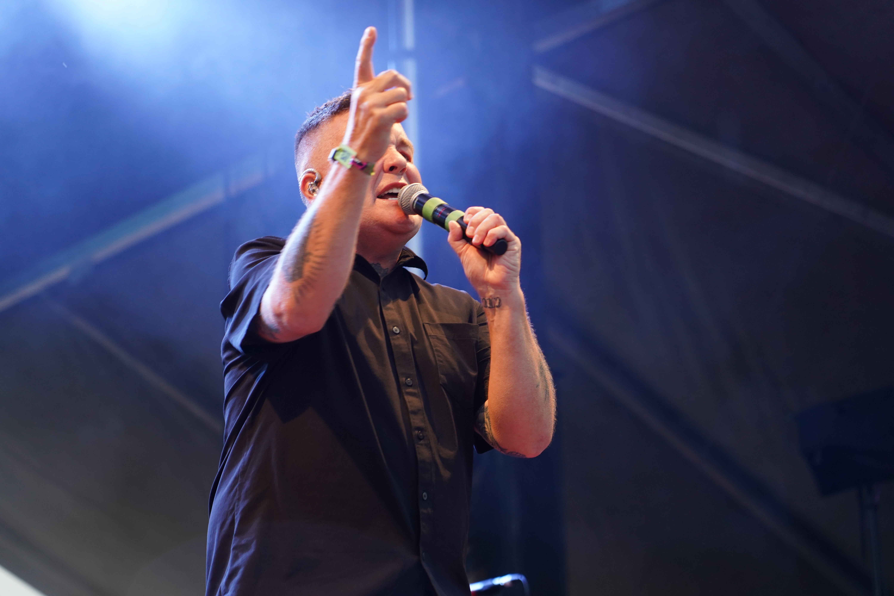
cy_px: 298
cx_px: 447
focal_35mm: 105
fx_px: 2607
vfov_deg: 13.0
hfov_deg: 19.5
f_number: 4
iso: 1250
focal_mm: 105
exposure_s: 1/125
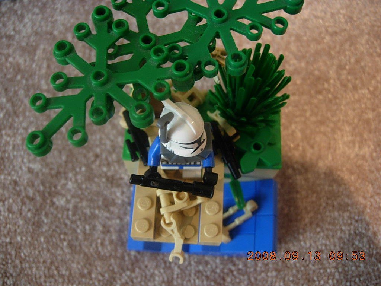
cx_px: 190
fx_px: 396
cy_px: 143
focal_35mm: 36
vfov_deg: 39.7
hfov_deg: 51.4
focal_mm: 7.5
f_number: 2.7
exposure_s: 1/4
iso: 86
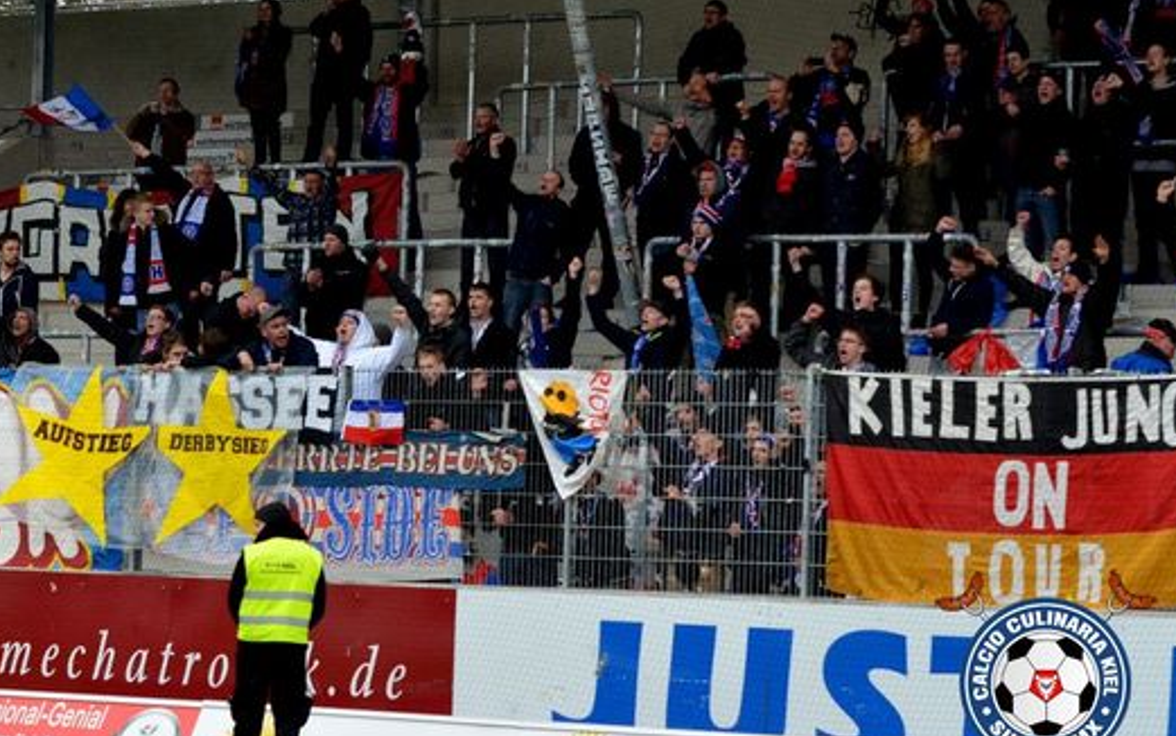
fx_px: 3751
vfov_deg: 11.2
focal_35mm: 117
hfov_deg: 17.8
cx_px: 553
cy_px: 386
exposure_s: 1/1250
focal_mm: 70
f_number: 5.6
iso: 1250
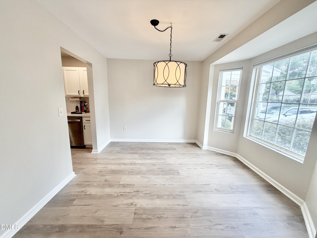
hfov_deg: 102.1
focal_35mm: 14
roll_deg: -1.3
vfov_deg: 85.7
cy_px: 119
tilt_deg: -10.9
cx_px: 158
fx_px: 128
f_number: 2.2
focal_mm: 2.22
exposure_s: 1/111
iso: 100
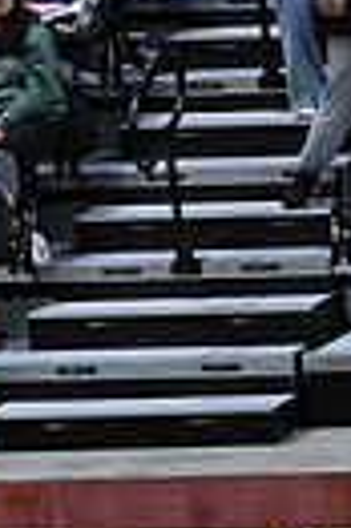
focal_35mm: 466
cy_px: 715
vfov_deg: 4.4
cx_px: 1049
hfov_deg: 2.9
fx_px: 6833
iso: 4000
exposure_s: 1/500
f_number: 4
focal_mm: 70
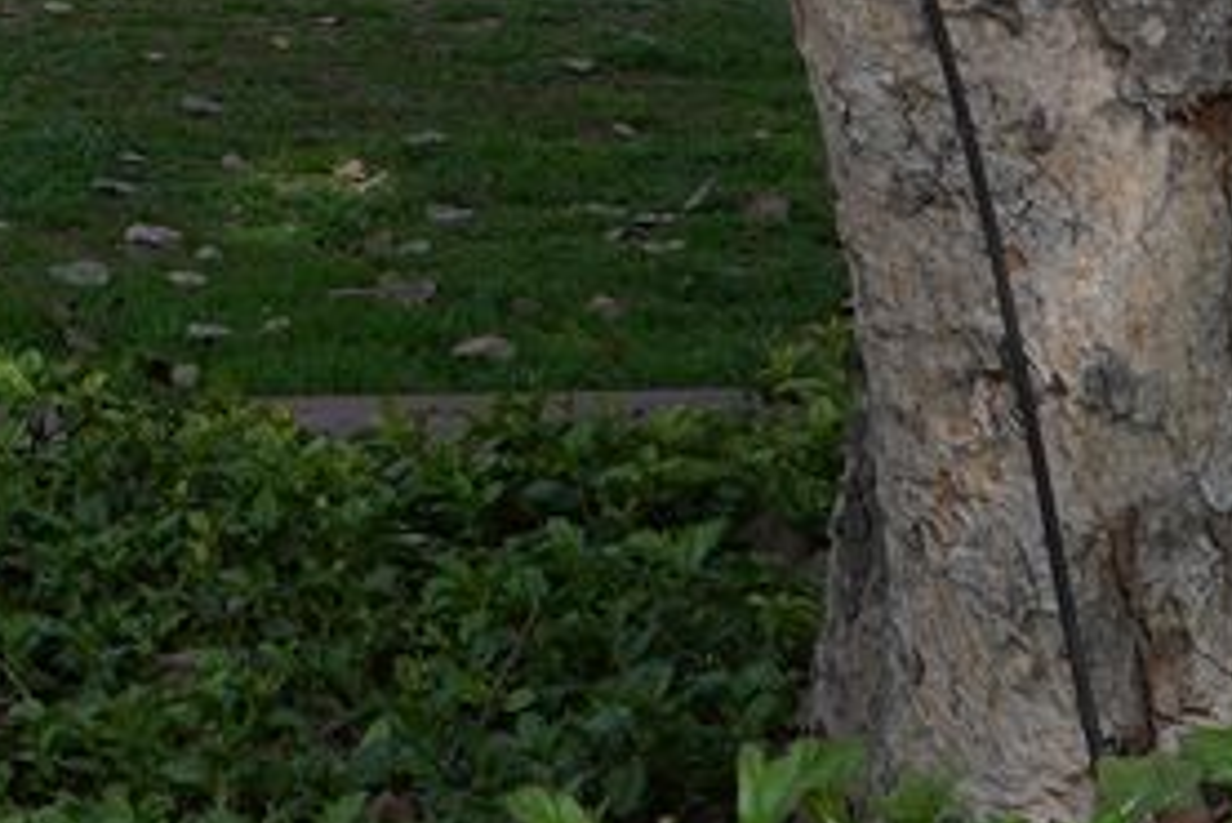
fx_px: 5923
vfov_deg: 7.5
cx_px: -1806
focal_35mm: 173
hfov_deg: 10.2
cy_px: -1077
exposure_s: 1/100
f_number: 10
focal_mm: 24
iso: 100
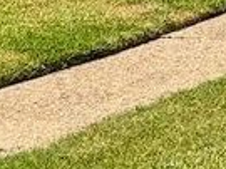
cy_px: -305
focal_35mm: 197
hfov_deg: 8.5
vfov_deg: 6.9
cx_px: 675
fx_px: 1285
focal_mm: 5.96
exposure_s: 1/4608
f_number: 1.6
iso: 50
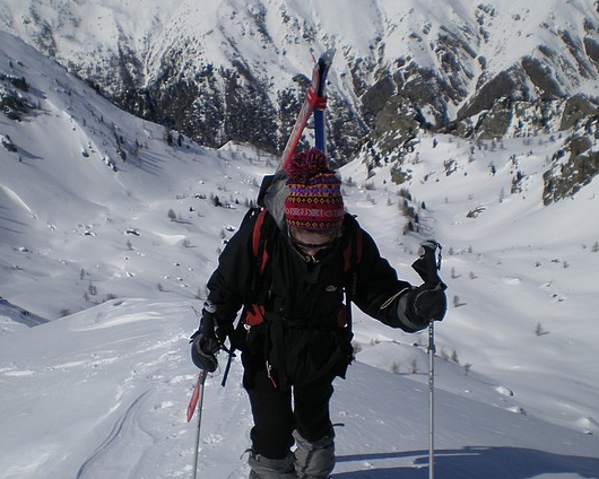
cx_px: 268
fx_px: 993
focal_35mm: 56
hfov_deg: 33.5
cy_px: 243
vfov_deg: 27.1
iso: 64
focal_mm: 6.3
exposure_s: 1/1250
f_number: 4.6
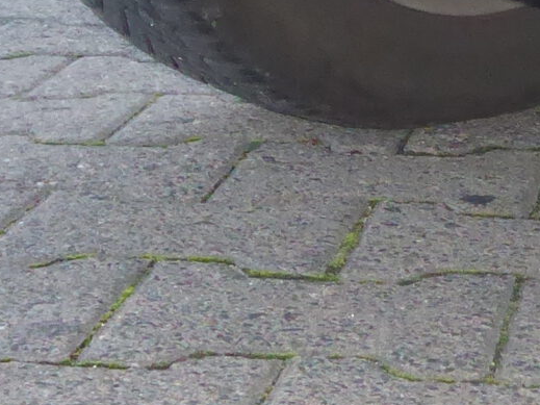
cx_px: 426
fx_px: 2230
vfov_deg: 10.3
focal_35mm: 143
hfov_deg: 13.7
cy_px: -30
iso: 800
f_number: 3.5
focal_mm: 5
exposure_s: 1/250
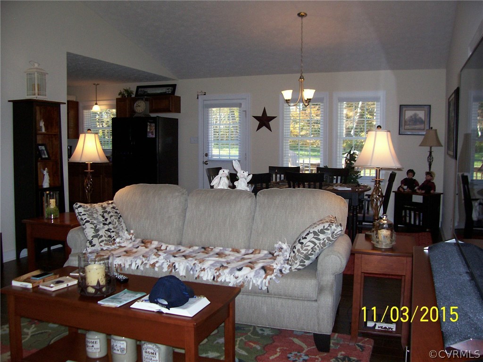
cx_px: 242
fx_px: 474
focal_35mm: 34
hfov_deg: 54.0
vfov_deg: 41.8
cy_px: 181
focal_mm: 5.6
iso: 140
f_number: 2.7
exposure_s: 1/112
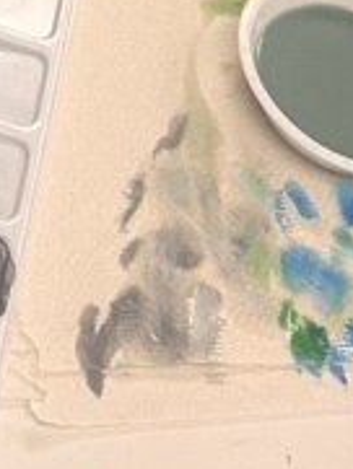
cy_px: -617
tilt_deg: -37.4
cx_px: -343
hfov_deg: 10.1
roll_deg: -5.5
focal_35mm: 136
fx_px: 1847
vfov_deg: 12.0
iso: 160
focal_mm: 6.76
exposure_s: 1/120
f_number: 1.78
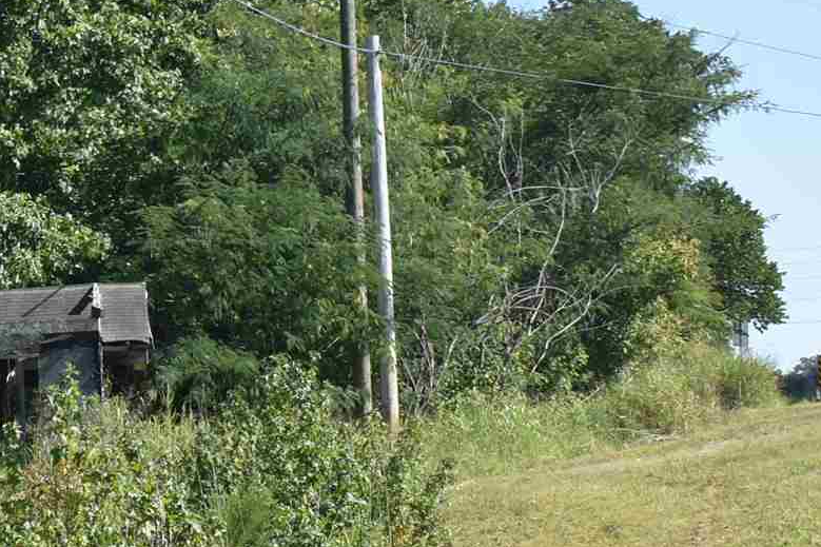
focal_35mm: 148
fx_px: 3374
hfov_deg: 13.7
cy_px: 509
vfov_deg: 9.2
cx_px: 33
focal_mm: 25
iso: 100
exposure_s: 1/200
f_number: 7.1
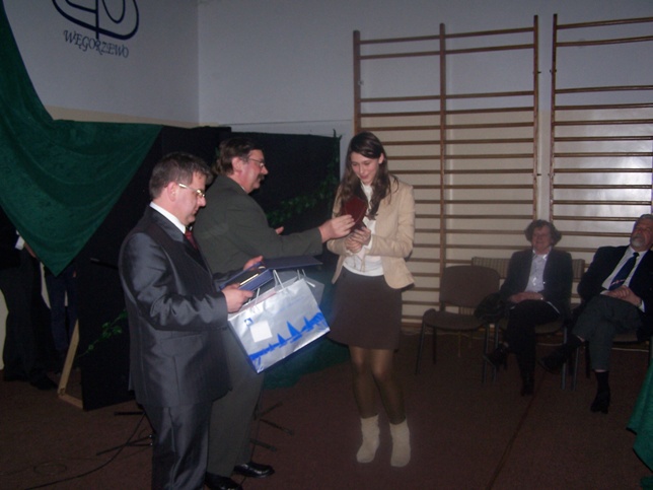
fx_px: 755
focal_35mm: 40
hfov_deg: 46.8
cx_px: 326
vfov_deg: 36.0
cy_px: 245
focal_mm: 6.7
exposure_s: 1/60
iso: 140
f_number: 2.8
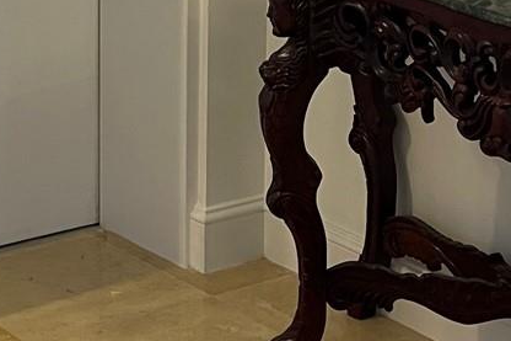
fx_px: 1419
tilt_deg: -9.7
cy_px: -122
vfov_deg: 13.1
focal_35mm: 100
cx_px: 21
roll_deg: -0.1
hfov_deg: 19.9
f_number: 1.6
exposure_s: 1/60
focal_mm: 5.1
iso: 125
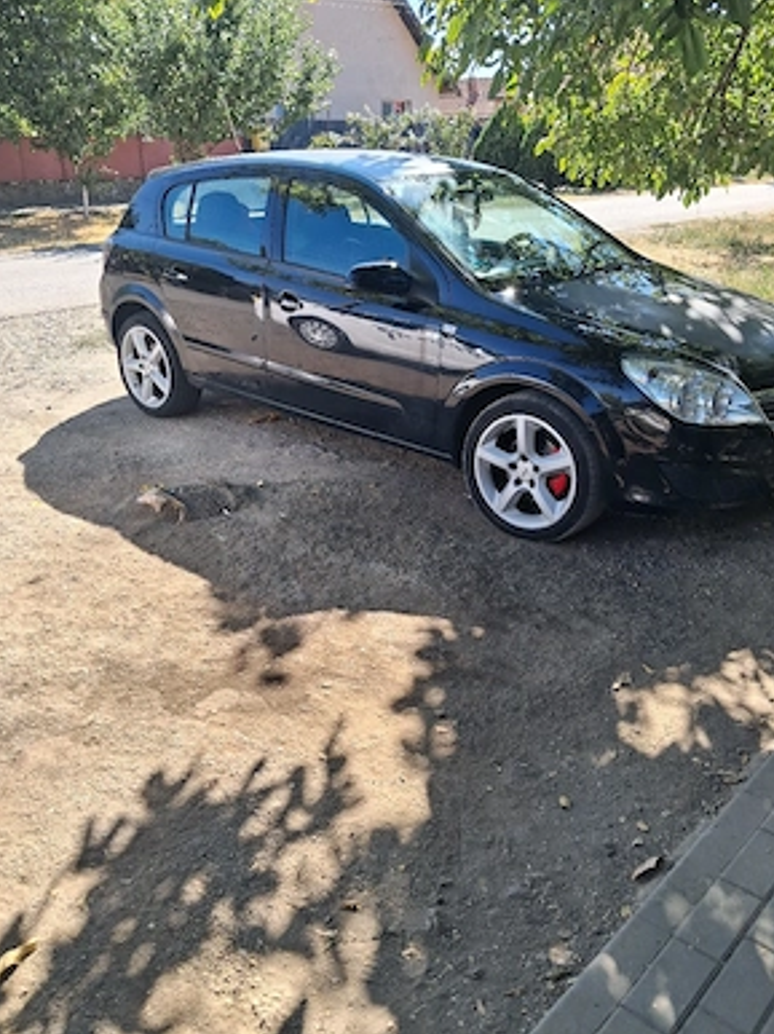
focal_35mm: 28
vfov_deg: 63.5
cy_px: 501
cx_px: 394
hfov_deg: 49.7
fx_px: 836
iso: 20
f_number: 1.8
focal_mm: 4
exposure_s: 1/200
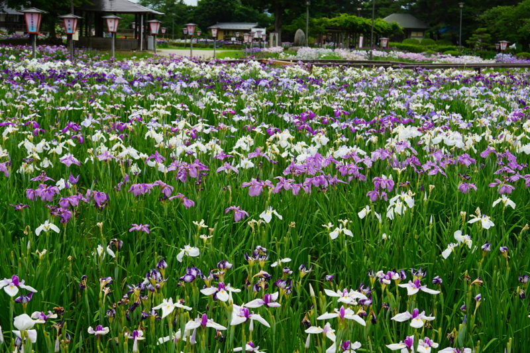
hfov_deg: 33.4
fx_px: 883
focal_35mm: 60
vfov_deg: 22.6
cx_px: 265
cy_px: 176
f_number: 6.7
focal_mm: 40
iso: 100
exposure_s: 1/90
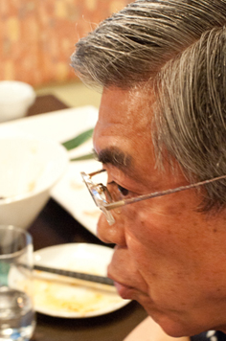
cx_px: 131
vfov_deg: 22.6
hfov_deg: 15.1
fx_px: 851
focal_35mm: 90
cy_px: 202
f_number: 8
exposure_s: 1/30
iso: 6400
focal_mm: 50
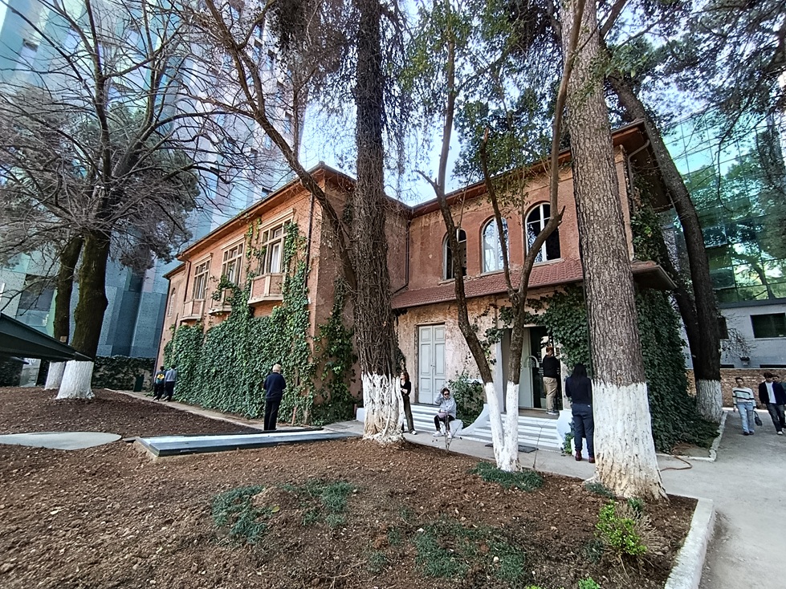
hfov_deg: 98.2
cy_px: 294
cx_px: 393
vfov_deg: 81.7
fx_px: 341
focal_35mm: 15
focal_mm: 1.65
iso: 71
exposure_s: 1/100
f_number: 2.2
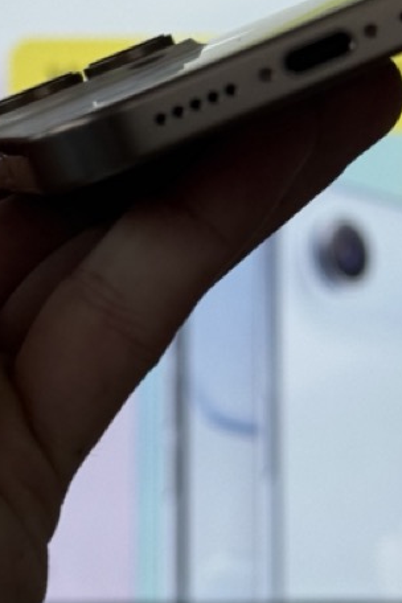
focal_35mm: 140
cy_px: 38
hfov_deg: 9.8
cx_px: 283
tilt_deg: +5.3
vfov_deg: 14.5
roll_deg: +0.7
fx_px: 2345
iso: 64
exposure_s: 1/1575
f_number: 1.78
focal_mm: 6.76
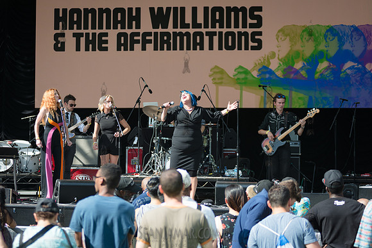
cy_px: 124
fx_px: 1034
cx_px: 186
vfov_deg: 13.7
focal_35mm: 100
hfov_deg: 20.4
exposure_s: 1/1250
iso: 200
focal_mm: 100
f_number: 2.8
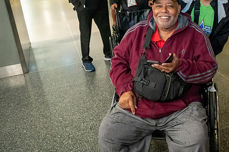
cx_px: 170
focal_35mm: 40
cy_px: 42
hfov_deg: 46.8
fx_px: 254
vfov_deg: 32.9
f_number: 5
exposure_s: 1/80
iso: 12800
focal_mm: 26
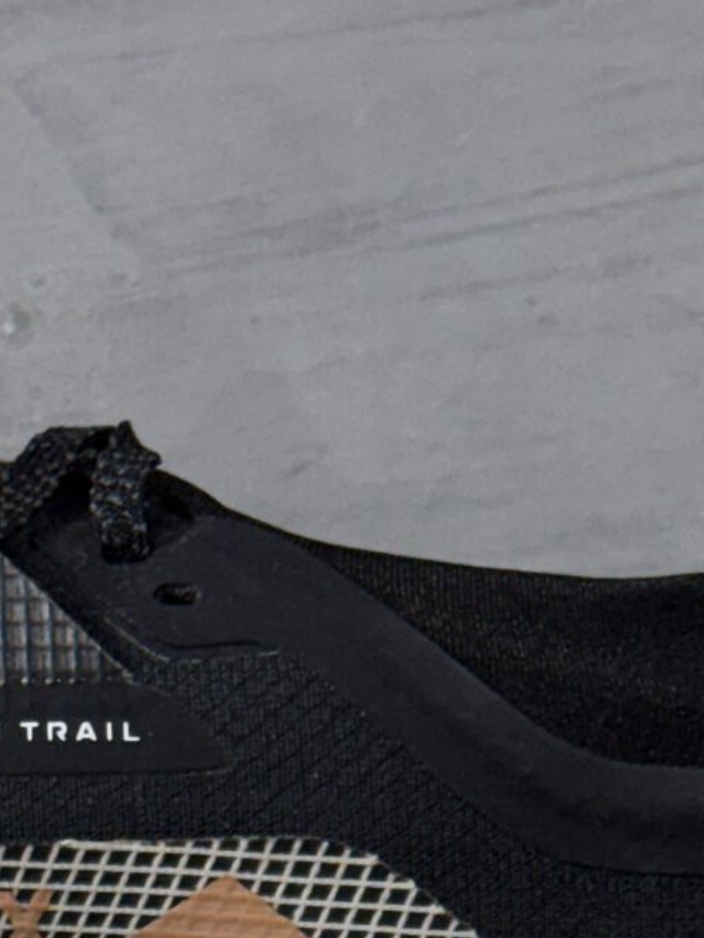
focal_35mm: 187
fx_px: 5069
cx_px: -27
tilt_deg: -60.8
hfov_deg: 7.9
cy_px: 1363
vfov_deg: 10.3
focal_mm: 6.76
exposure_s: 1/60
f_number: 1.78
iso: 100
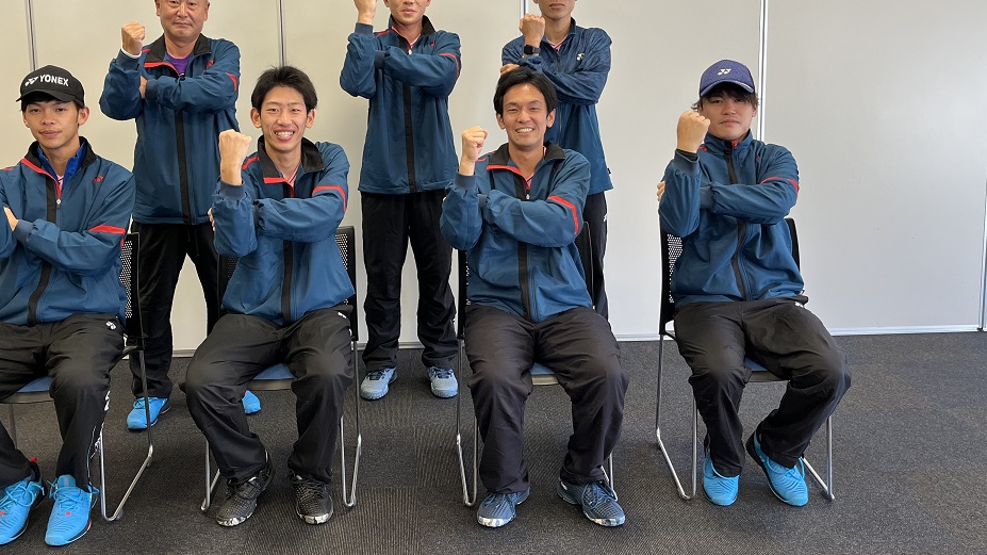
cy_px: 166
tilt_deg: -8.1
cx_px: 433
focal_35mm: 37
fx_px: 968
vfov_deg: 31.6
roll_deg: +0.8
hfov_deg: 53.9
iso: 100
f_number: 1.6
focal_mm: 5.1
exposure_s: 1/120
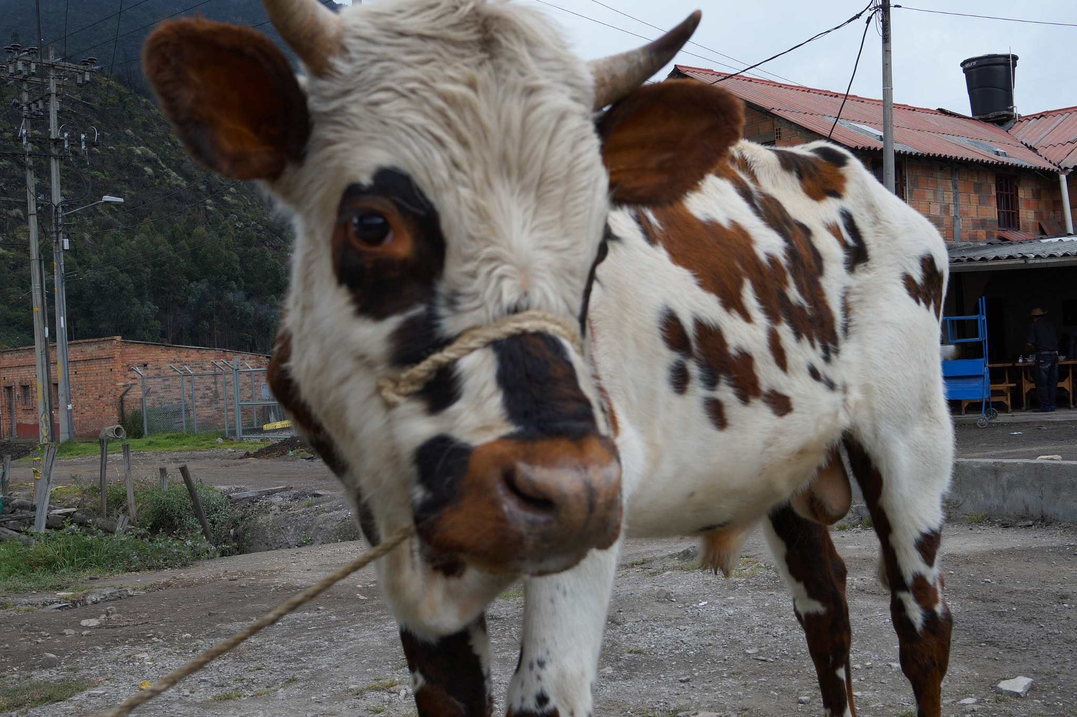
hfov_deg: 46.4
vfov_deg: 31.9
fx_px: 1256
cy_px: 358
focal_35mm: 42
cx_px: 538
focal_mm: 28
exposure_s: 1/125
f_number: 5
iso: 100
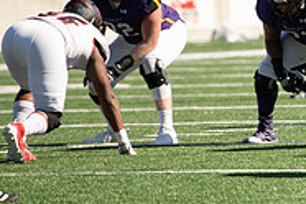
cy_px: 88
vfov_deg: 2.2
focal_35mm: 625
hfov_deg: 3.3
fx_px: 5312
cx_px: 410
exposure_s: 1/2000
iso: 200
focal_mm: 200
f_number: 3.5
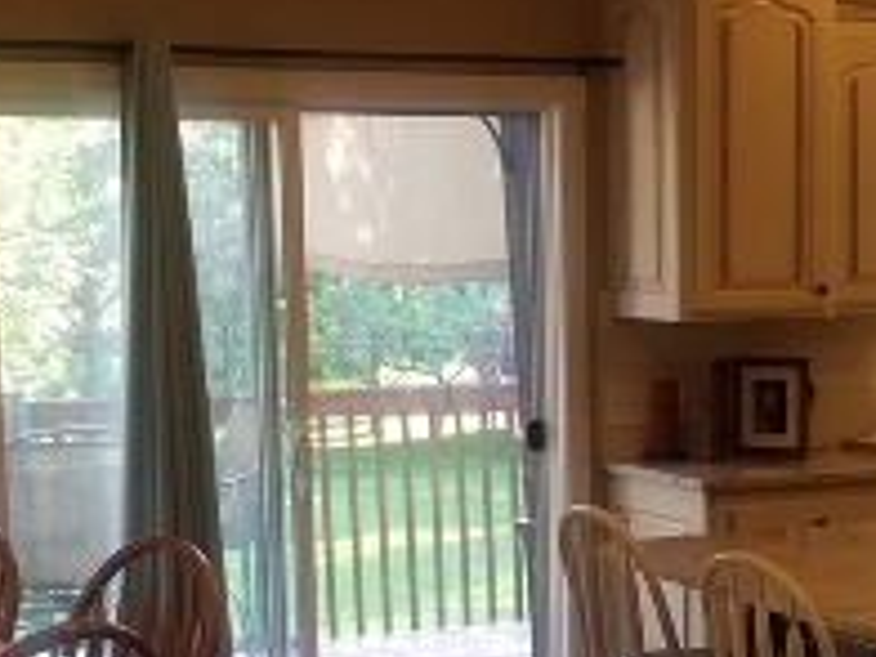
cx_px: 715
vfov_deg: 17.2
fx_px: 2151
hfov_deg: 22.7
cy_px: 541
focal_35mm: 85
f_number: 1.7
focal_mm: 4.2
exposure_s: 1/60
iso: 125
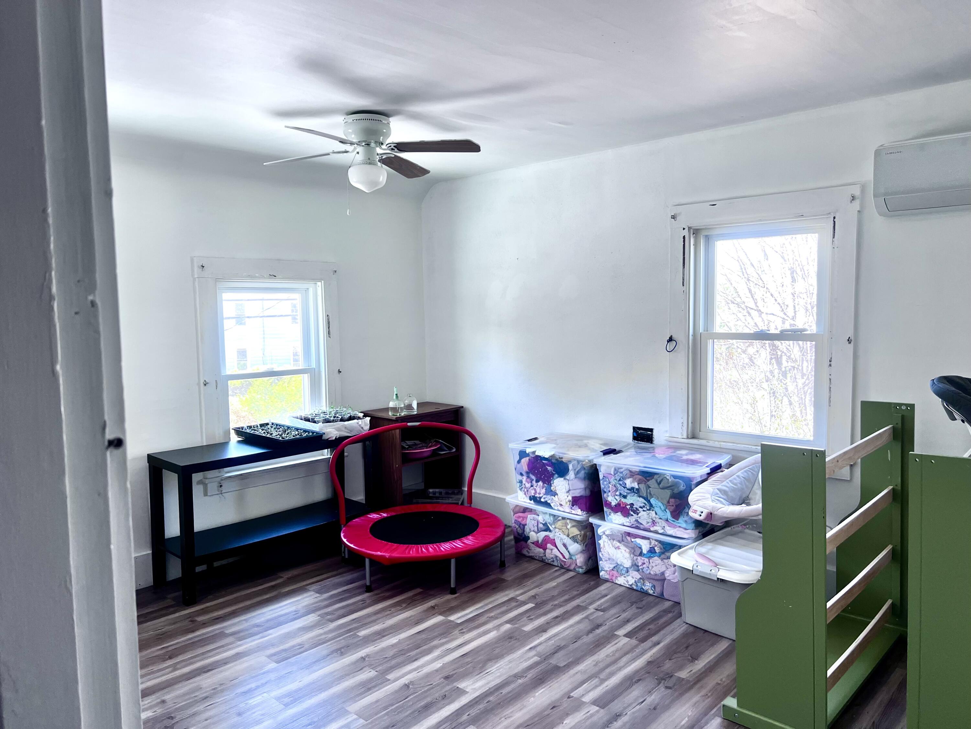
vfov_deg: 53.1
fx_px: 729
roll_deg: +1.9
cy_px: 364
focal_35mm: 26
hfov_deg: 67.3
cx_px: 486
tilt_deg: -4.7
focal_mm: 5.7
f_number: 1.5
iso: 80
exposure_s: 1/120
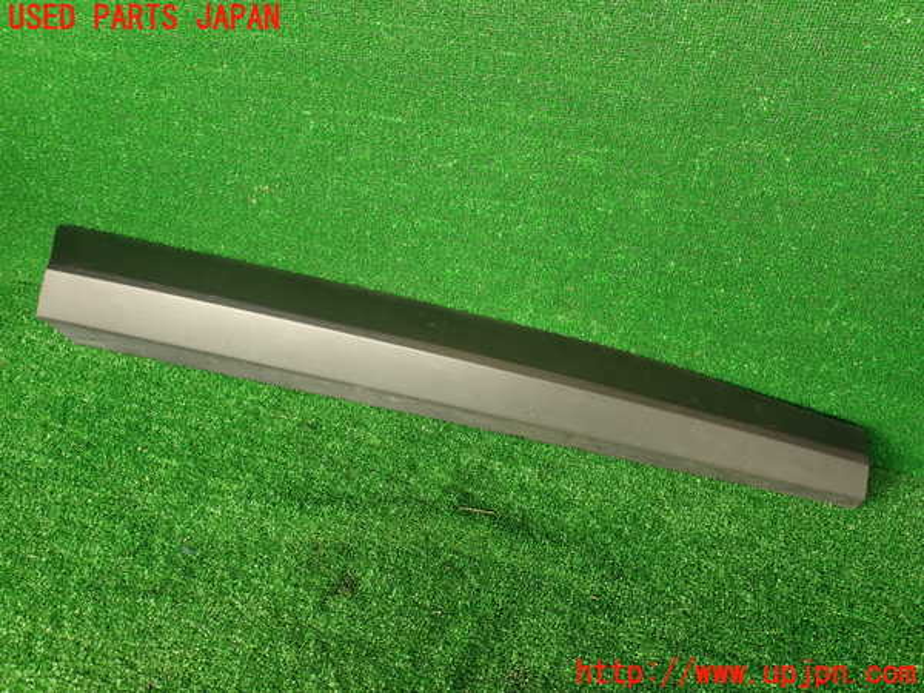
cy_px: 346
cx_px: 462
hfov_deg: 69.4
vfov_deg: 54.9
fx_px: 667
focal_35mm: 25
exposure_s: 1/80
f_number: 2.8
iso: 100
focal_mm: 4.5
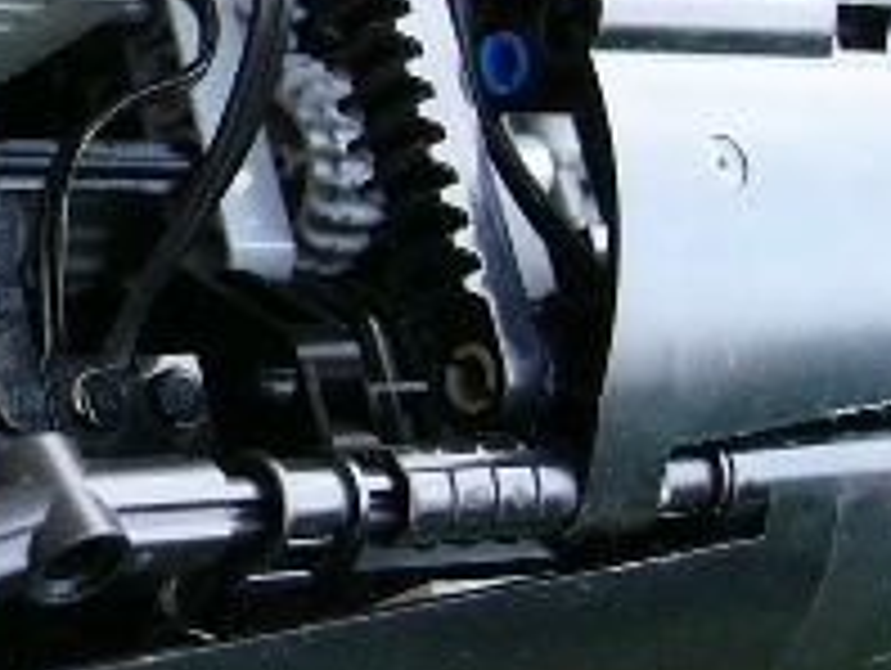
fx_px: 3247
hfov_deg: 14.8
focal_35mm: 126
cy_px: 0
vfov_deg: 11.7
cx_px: -351
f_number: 2.9
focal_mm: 6.5
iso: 200
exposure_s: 1/25
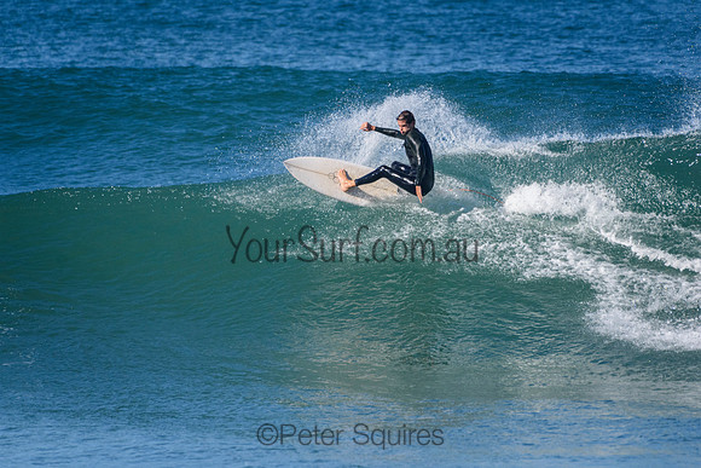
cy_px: 234
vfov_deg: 1.8
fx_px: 14609
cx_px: 350
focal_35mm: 750
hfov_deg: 2.7
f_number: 5.6
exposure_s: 1/4000
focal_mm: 500
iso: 720
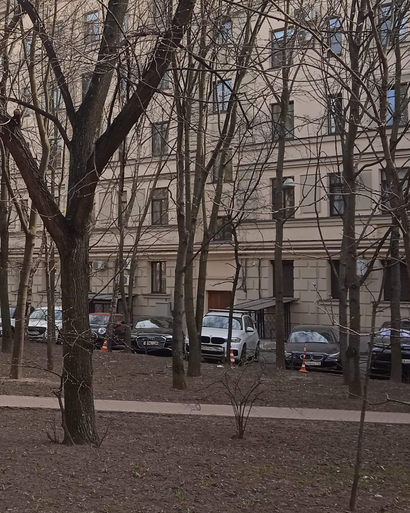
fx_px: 925
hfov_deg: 24.1
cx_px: 16
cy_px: 179
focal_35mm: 61
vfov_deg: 30.8
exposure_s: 1/365
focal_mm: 3.43
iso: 112
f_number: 2.2
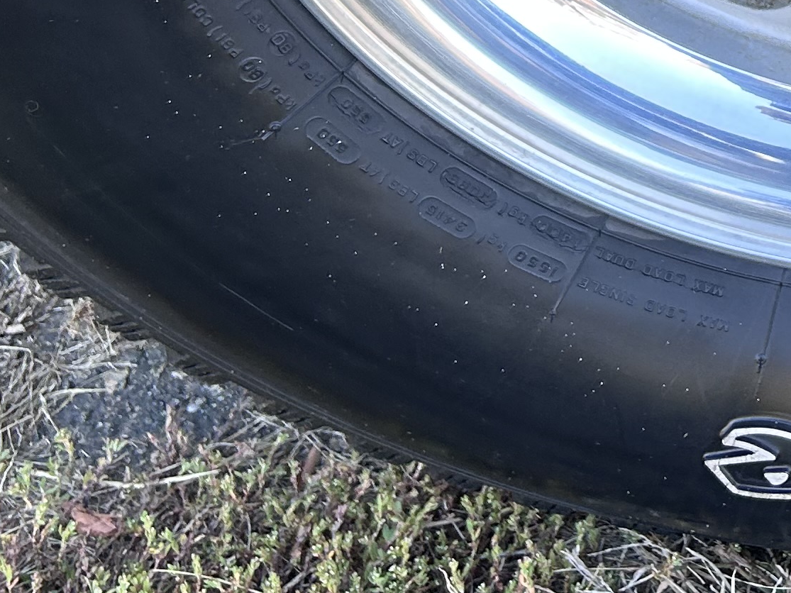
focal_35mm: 94
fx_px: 2148
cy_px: -184
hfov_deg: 19.2
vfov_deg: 15.0
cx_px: 1036
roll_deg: +1.1
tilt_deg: -37.6
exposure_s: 1/121
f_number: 1.5
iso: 50
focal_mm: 5.7
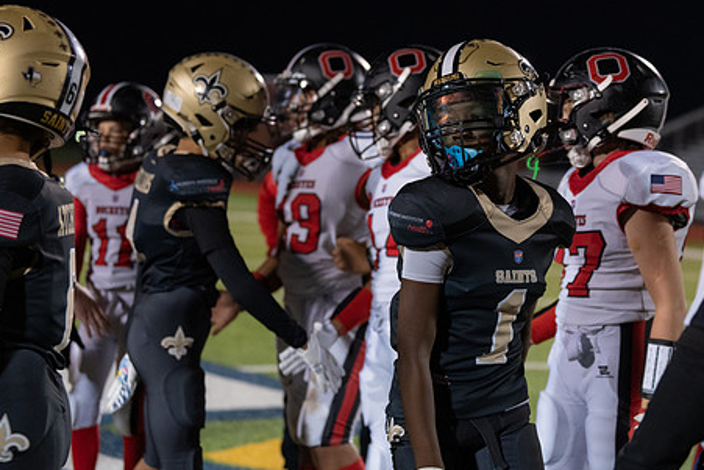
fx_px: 1760
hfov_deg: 22.6
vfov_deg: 15.2
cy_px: 219
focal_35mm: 90
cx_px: 434
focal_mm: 70
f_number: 2.8
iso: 2500
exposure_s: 1/500
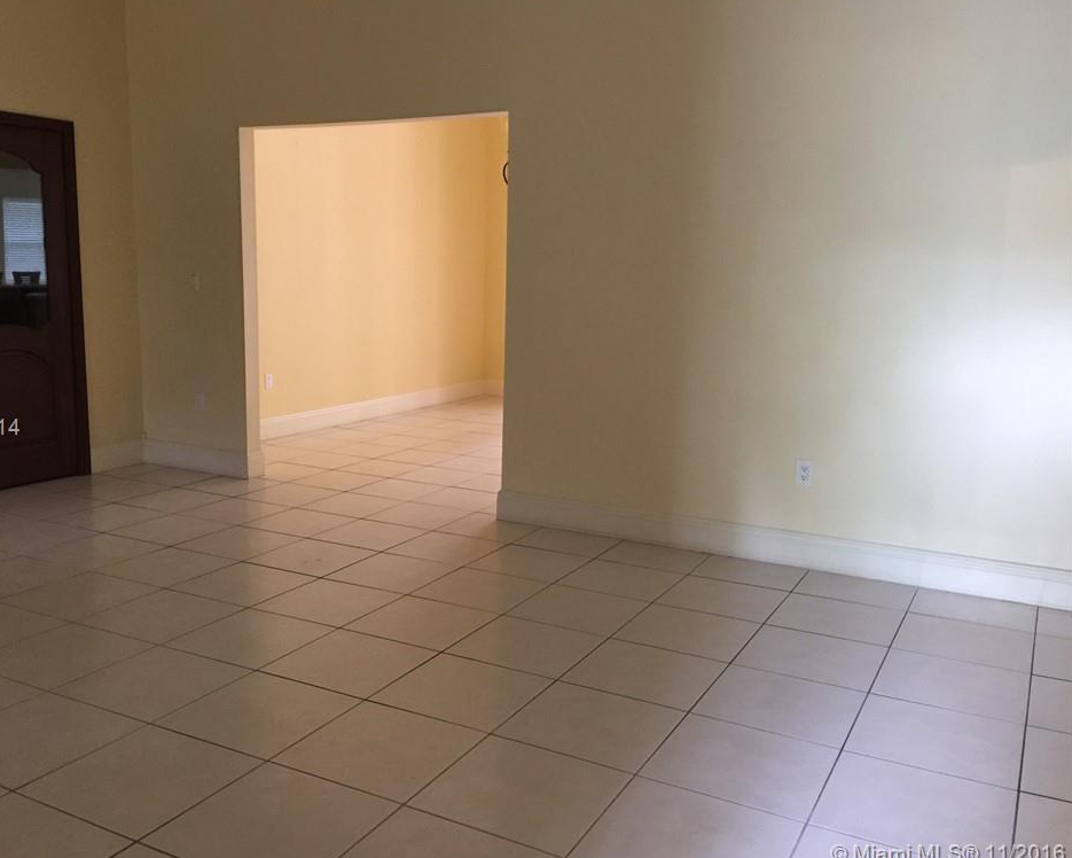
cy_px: 429
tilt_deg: -8.3
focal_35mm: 31
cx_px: 488
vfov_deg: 47.1
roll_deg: -1.4
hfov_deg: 57.1
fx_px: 984
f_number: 2.2
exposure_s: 1/8
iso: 125
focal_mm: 4.15
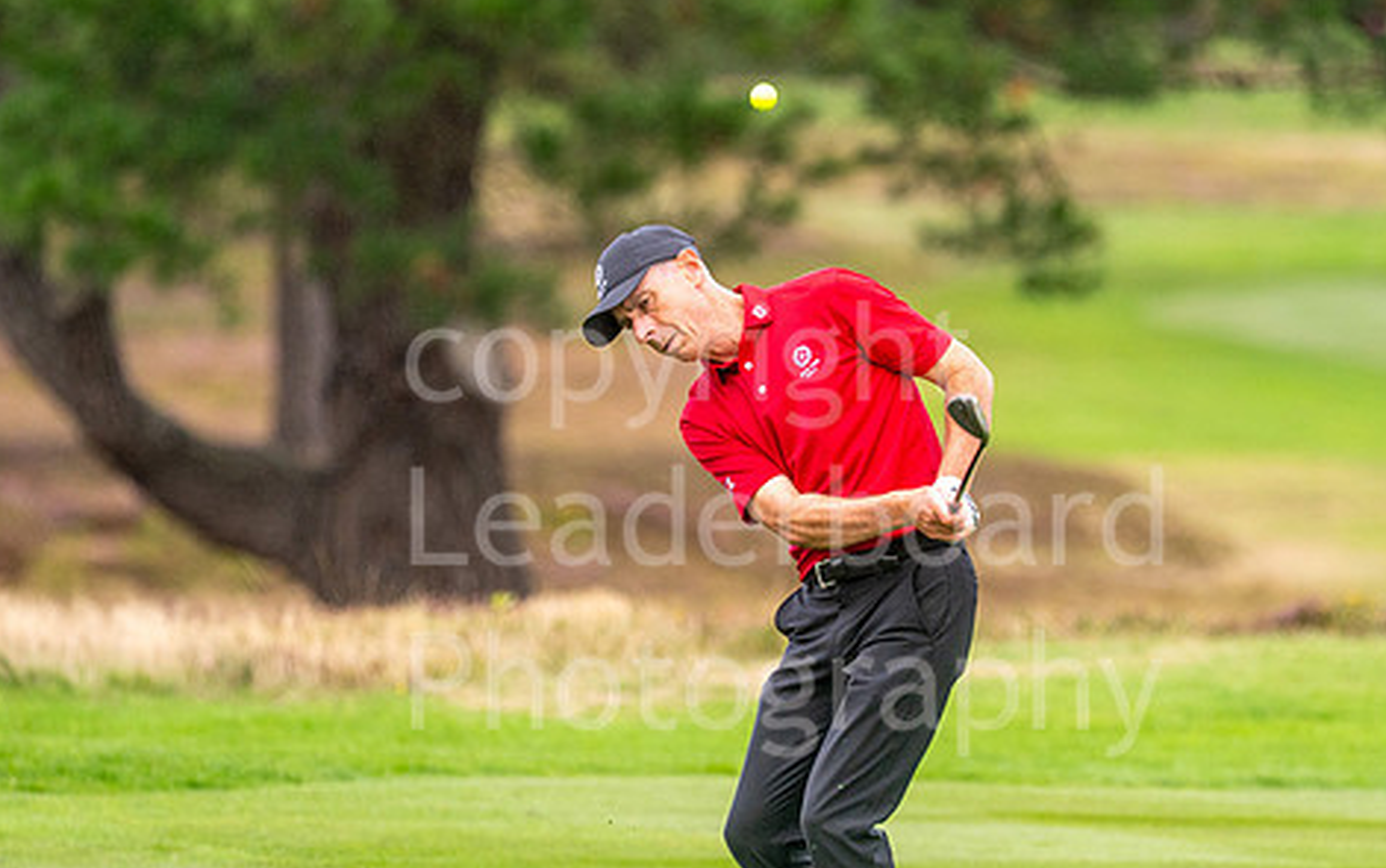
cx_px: 792
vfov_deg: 2.3
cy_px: 544
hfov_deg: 3.7
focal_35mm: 564
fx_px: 21317
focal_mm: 300
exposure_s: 1/1250
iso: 400
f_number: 4.5
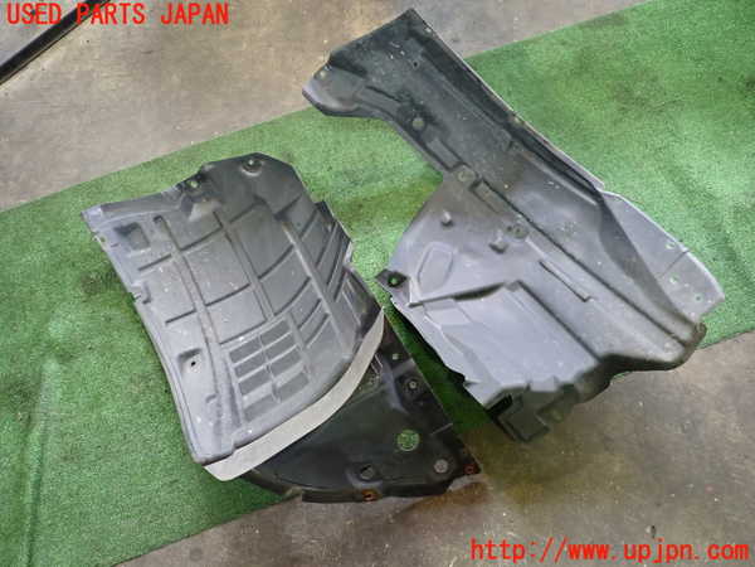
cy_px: 284
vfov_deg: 54.9
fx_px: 545
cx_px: 378
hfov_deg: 69.4
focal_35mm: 25
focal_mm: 4.5
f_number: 2
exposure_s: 1/30
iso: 320
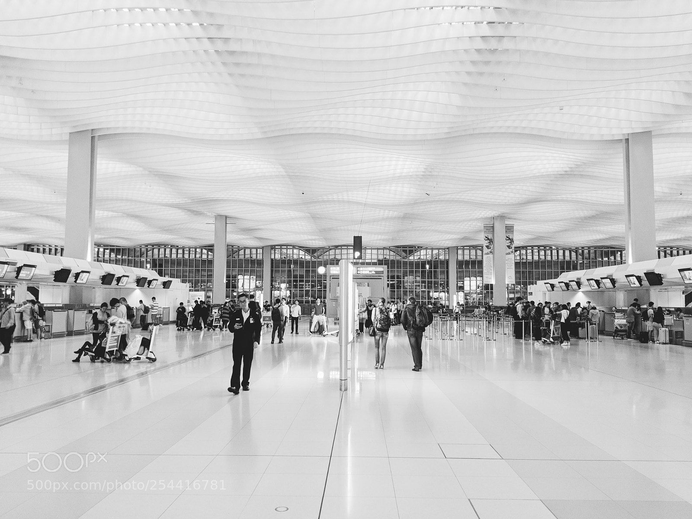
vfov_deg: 51.4
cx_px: 346
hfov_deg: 65.3
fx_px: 540
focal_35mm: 27
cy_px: 260
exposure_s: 1/60
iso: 206
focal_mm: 4.44
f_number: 1.8
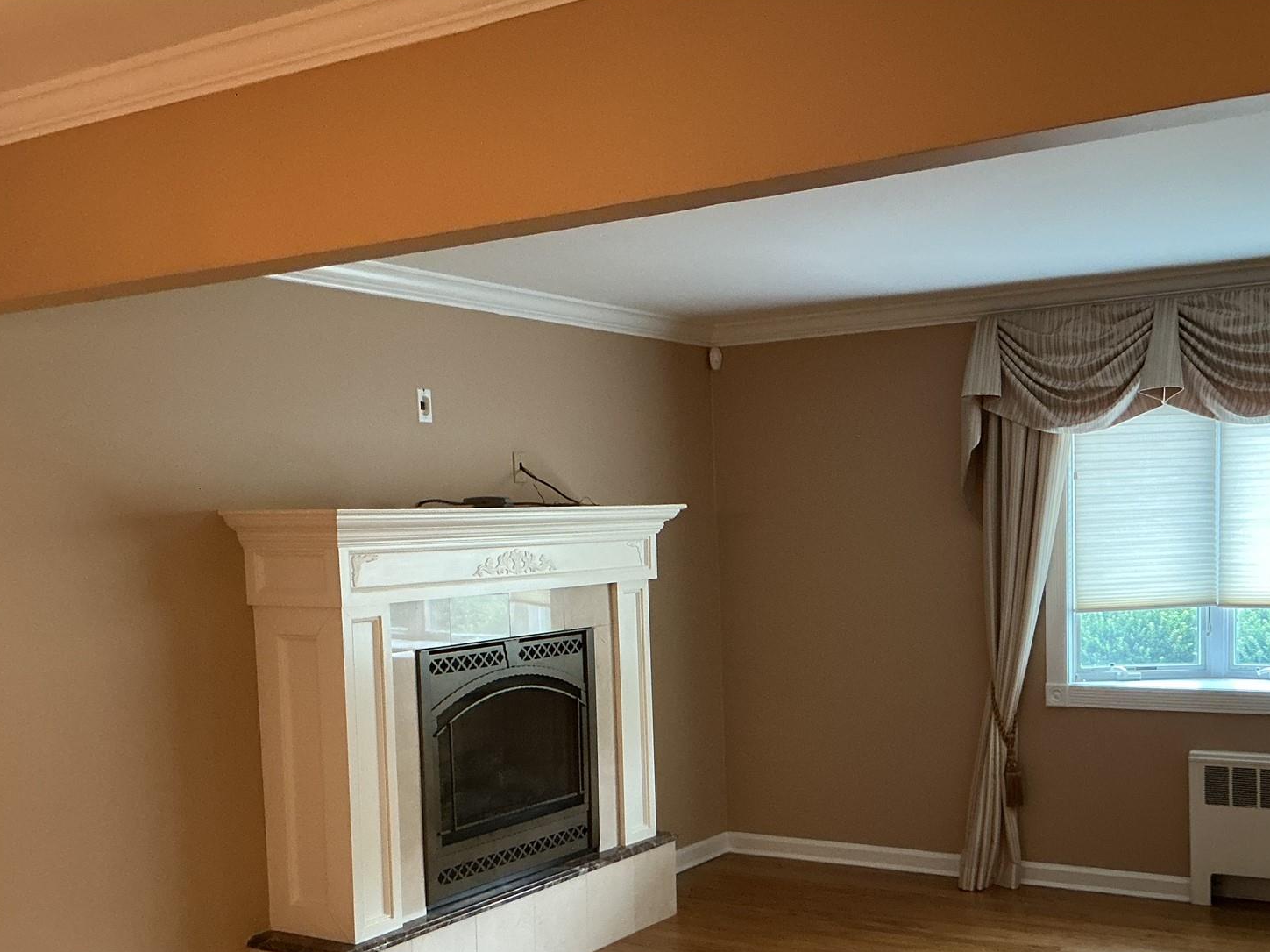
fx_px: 1504
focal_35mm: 41
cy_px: 665
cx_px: 720
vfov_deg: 34.7
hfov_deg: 45.7
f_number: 1.8
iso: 160
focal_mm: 3
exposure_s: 1/60
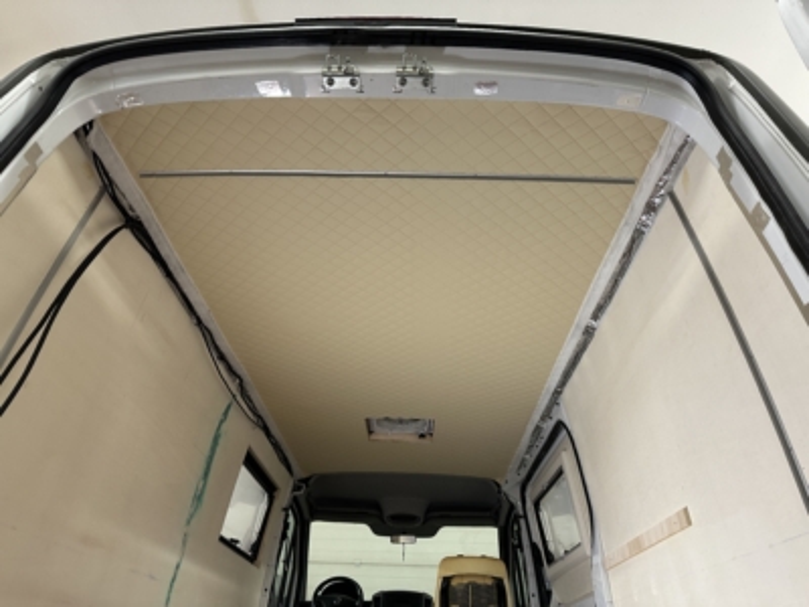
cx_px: 404
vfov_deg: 56.8
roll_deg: -3.2
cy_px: 304
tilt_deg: +32.1
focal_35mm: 24
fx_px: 561
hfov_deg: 71.6
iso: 160
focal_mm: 6.86
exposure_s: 1/50
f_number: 1.78
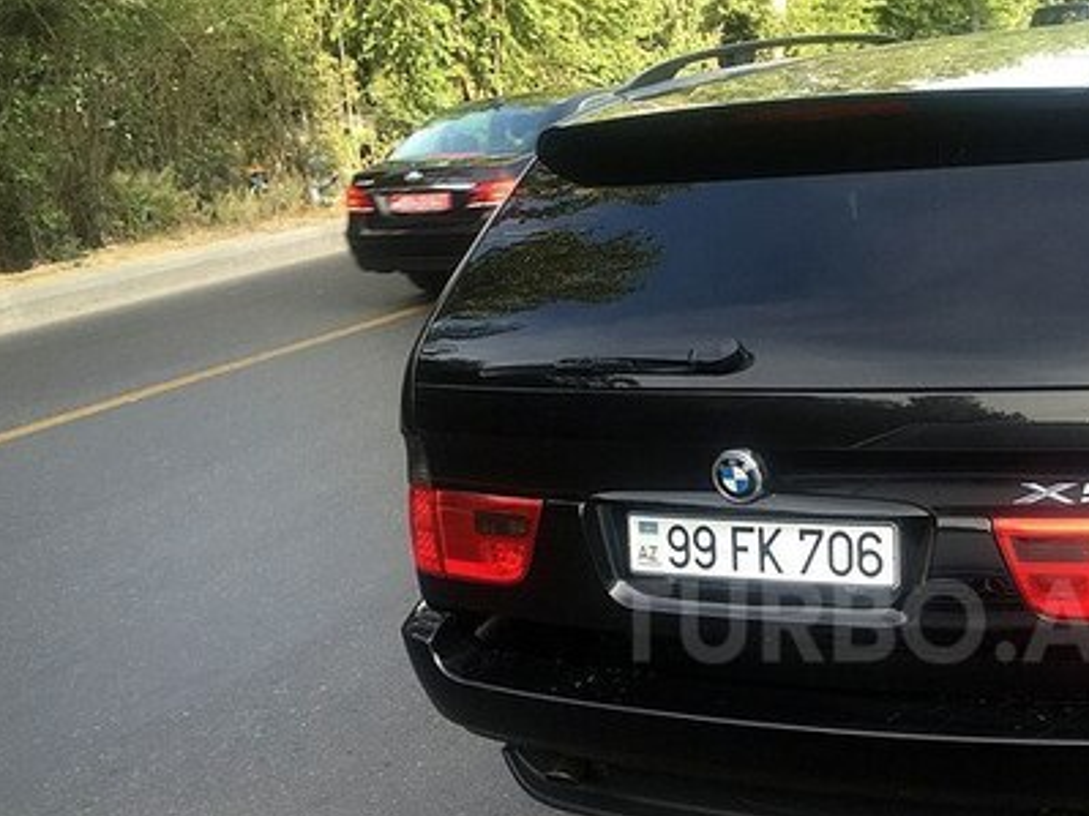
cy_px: 621
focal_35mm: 48
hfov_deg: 38.0
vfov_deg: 29.7
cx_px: 890
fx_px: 1510
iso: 32
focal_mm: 4.15
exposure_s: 1/113
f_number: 2.2
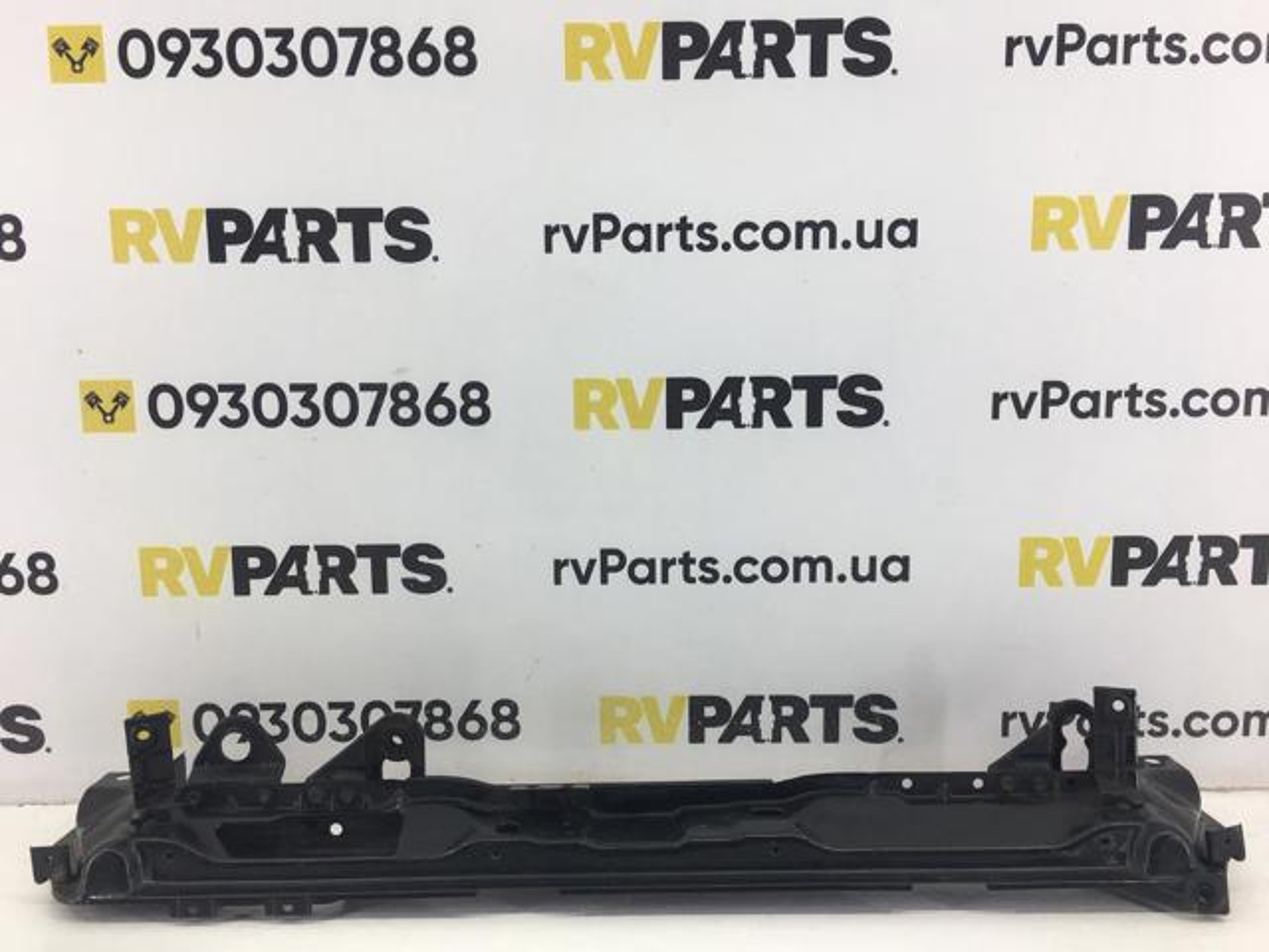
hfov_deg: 61.7
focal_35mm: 29
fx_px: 1063
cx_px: 634
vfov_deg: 48.2
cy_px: 476
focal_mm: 4.15
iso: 25
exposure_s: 1/50
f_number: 2.2
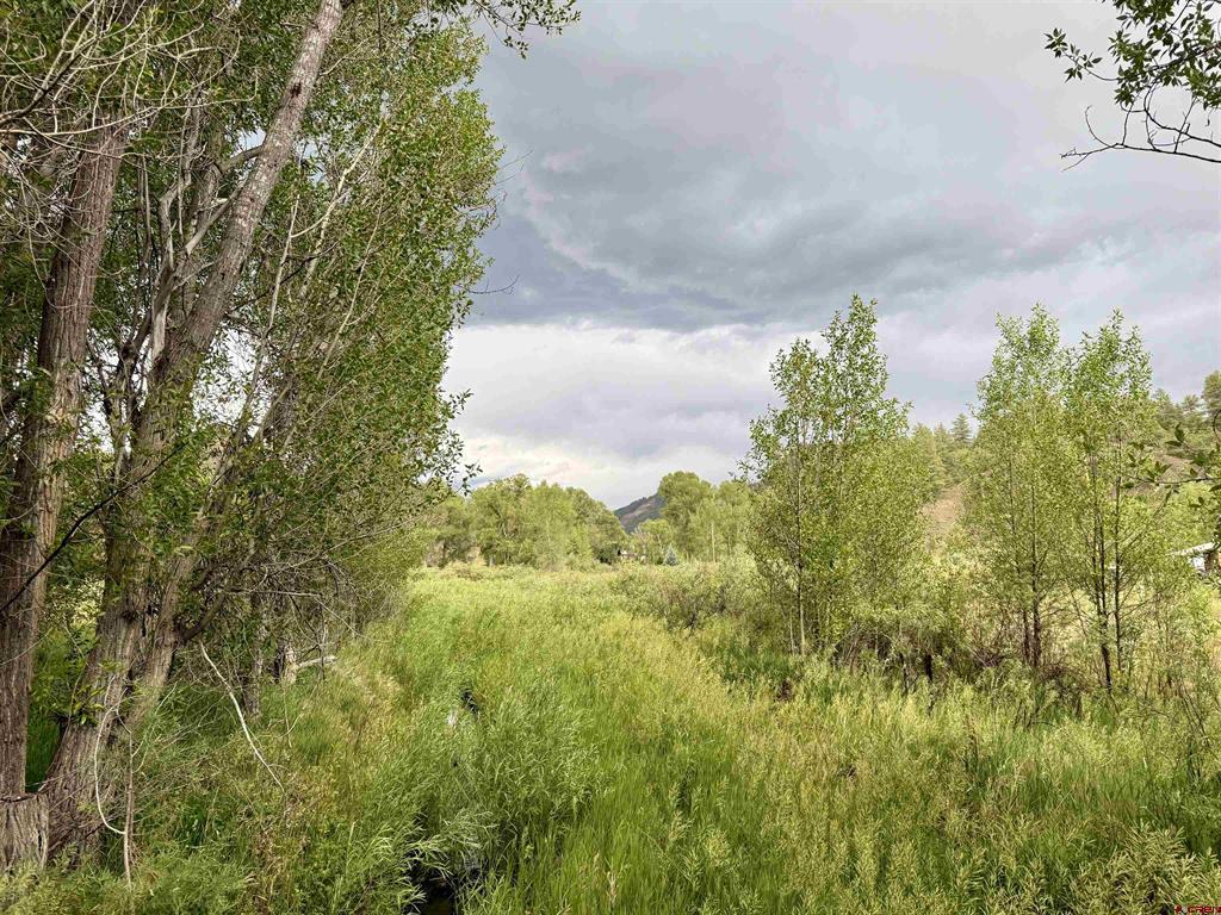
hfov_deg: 71.6
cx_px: 610
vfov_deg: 56.8
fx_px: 847
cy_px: 458
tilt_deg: +7.2
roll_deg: +1.9
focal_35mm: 24
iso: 50
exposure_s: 1/137
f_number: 1.78
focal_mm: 6.76
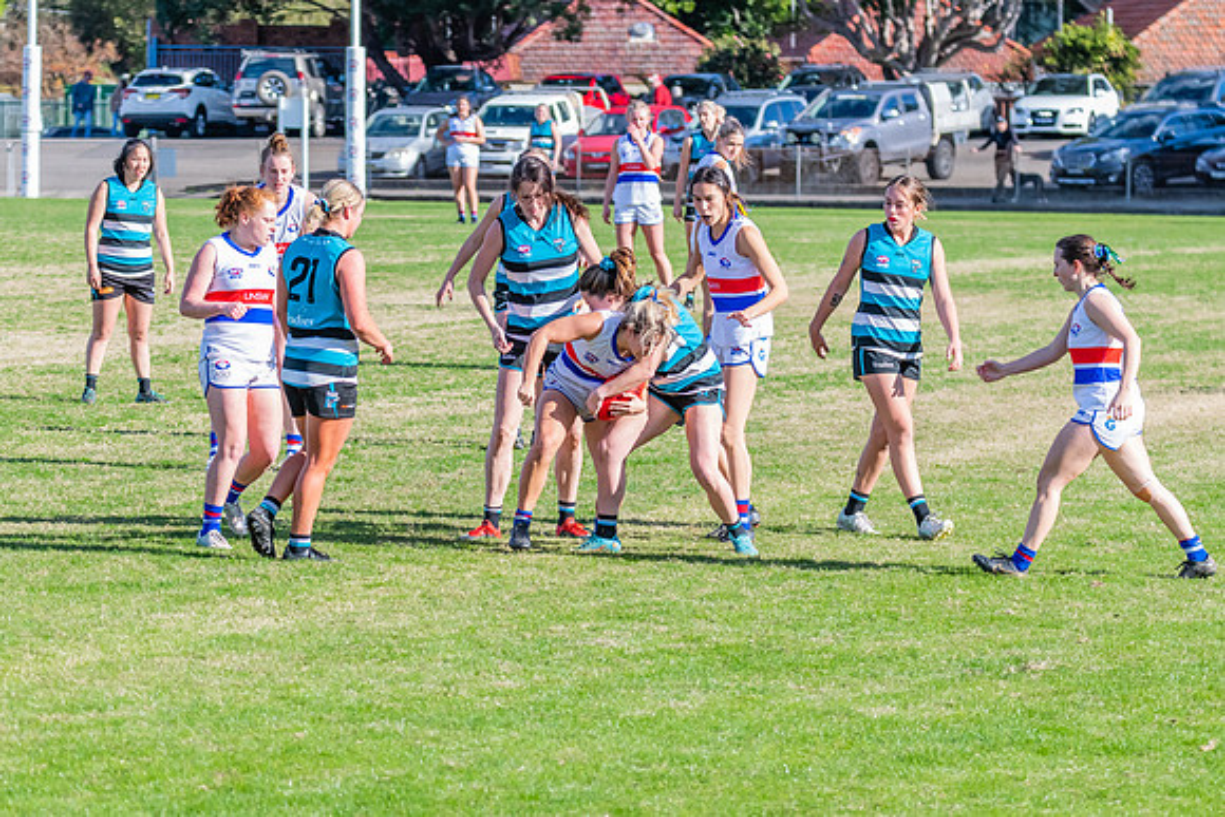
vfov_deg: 6.3
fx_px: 7399
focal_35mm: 217
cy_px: 494
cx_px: 592
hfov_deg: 9.5
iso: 800
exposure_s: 1/1600
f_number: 7.1
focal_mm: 150
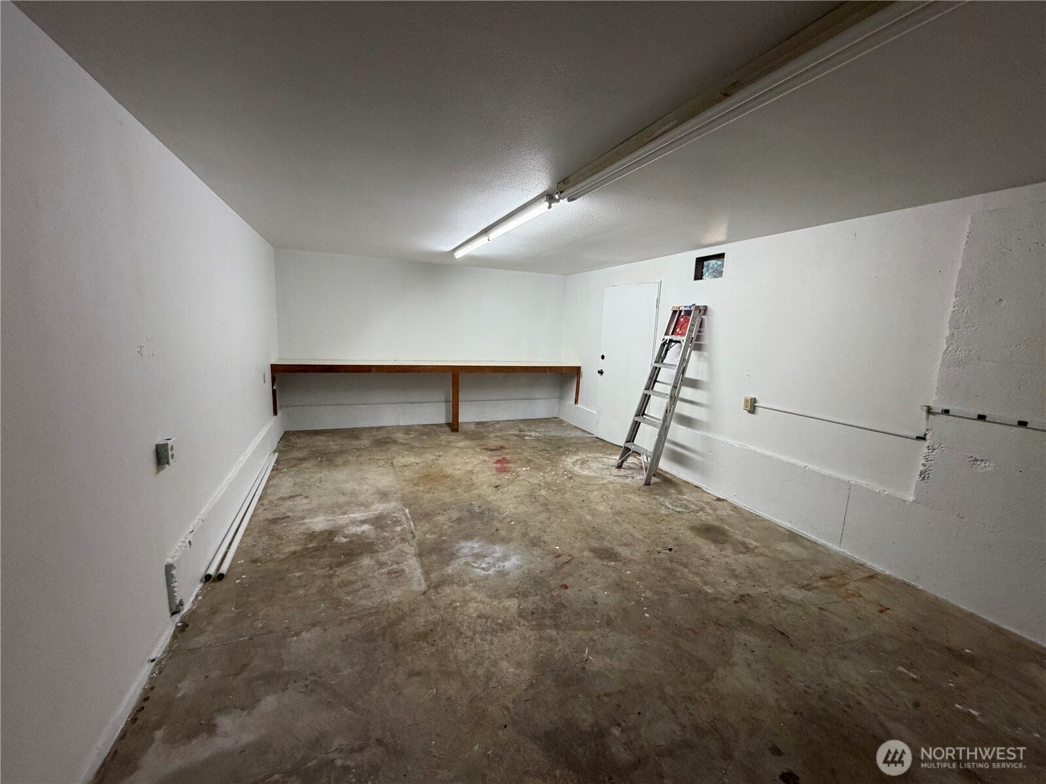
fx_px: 423
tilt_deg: -8.9
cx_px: 523
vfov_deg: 85.7
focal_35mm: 14
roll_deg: -1.9
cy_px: 392
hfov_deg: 102.1
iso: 320
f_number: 2.2
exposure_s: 1/120
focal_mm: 2.22
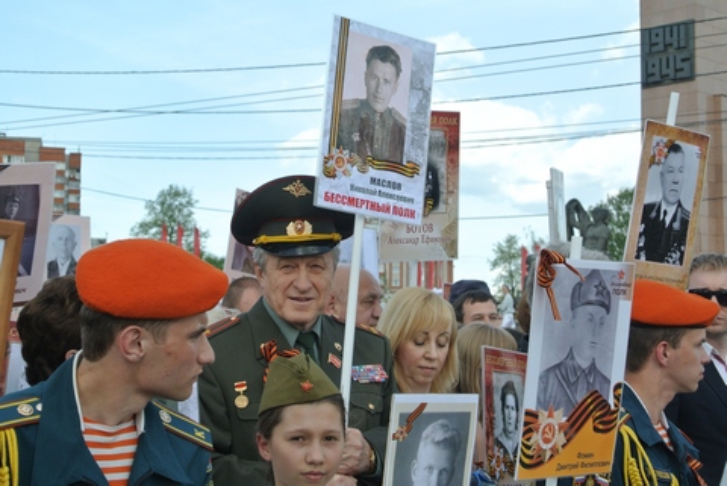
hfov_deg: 25.0
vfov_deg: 16.9
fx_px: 1637
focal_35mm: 81
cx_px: 364
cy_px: 243
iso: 100
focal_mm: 30
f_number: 5.6
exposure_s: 1/250
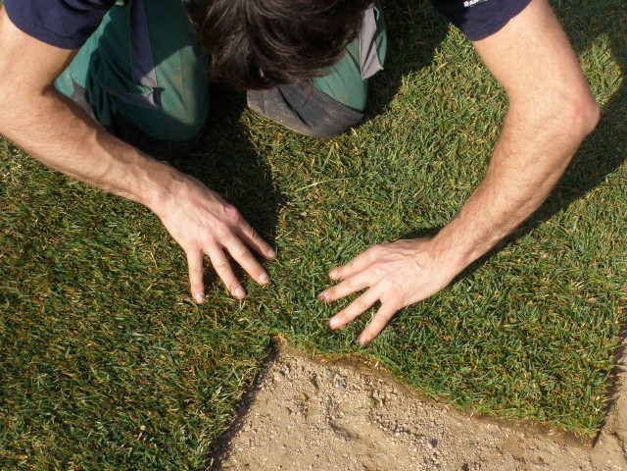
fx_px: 1159
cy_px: 236
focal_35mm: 64
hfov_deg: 30.3
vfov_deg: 22.9
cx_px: 314
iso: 64
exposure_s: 1/320
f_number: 4.6
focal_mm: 11.2
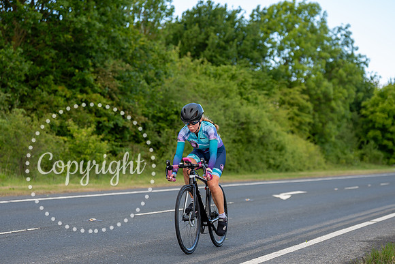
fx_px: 999
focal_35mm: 91
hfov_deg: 22.4
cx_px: 198
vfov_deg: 15.0
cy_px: 132
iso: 250
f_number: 3.2
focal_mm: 91
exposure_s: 1/800
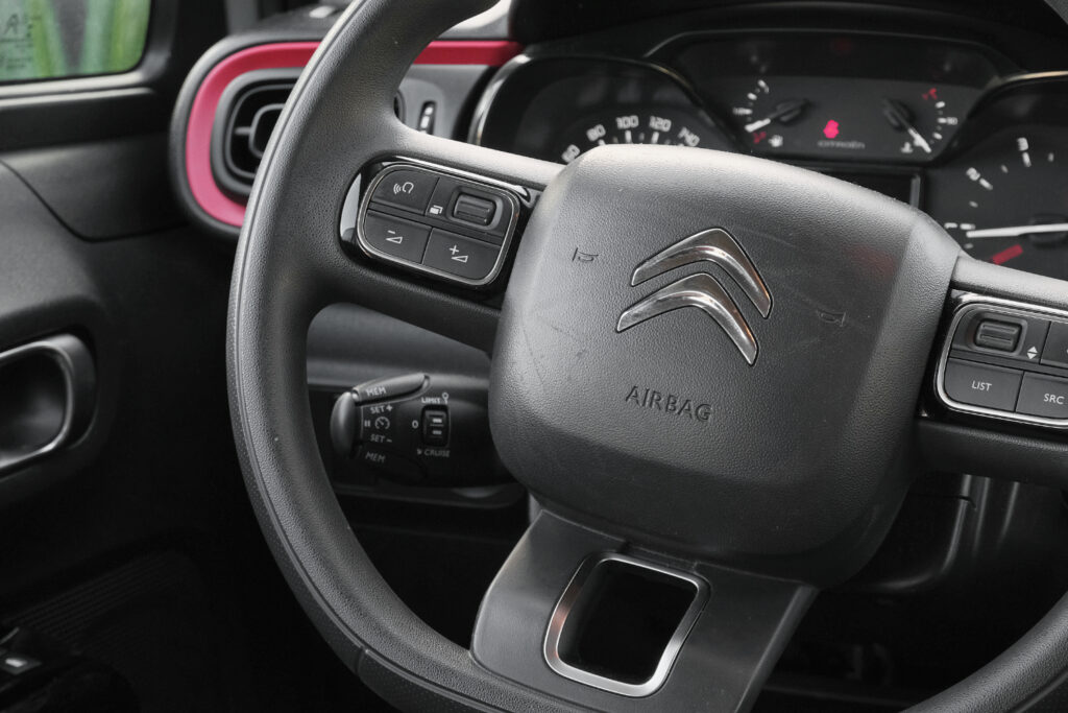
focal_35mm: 68
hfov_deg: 29.7
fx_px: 2017
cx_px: 534
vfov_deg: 20.0
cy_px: 356
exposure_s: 1/80
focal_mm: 45
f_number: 8
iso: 2000
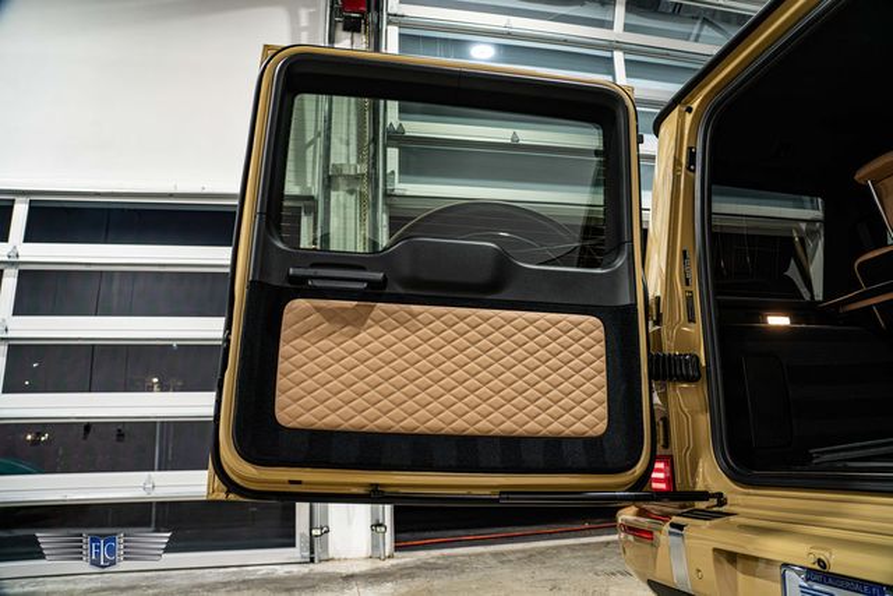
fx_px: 595
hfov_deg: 73.7
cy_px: 298
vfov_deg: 53.2
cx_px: 446
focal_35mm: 24
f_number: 5
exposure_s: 1/100
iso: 1600
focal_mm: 24
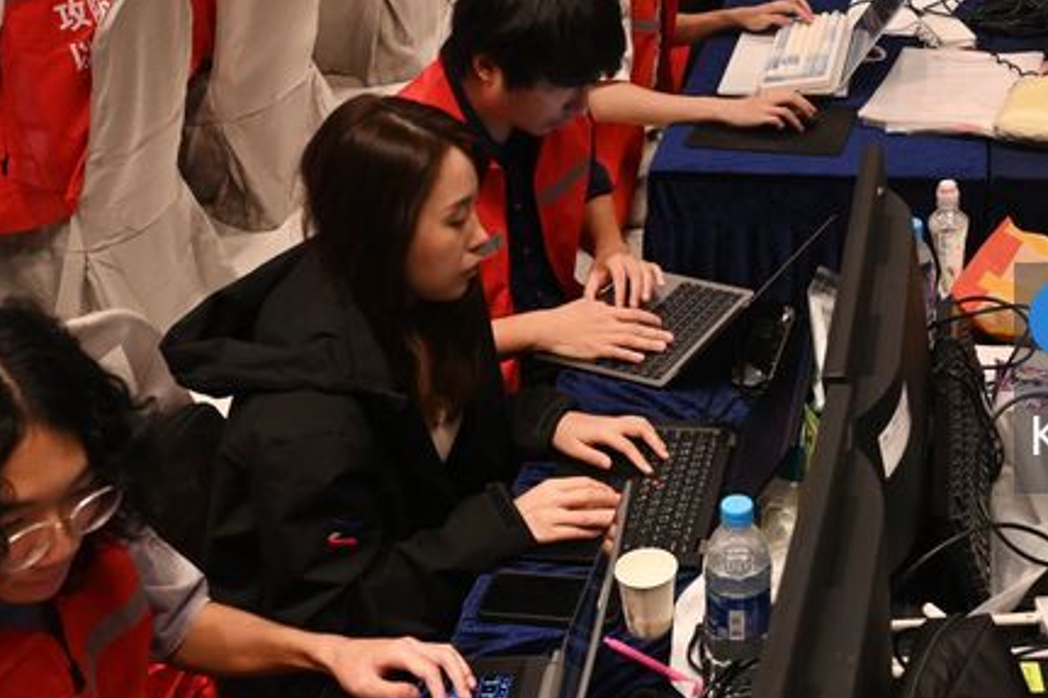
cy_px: 235
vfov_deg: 23.7
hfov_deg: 34.3
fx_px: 1659
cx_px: 790
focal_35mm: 57
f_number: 4
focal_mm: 24
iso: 2000
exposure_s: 1/160
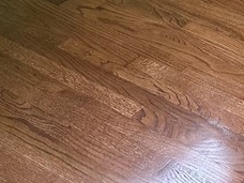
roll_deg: +3.4
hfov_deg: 16.6
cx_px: 364
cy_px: -225
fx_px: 761
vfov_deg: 11.7
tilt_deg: -14.7
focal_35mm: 108
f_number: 1.78
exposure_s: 1/121
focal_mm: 6.86
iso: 200
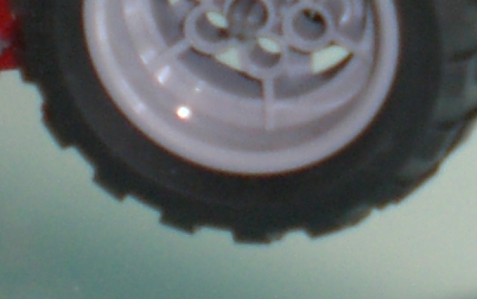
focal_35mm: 205
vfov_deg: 6.3
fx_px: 2667
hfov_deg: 10.0
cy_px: -233
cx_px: 643
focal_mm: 6.3
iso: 100
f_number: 3.1
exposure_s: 1/80
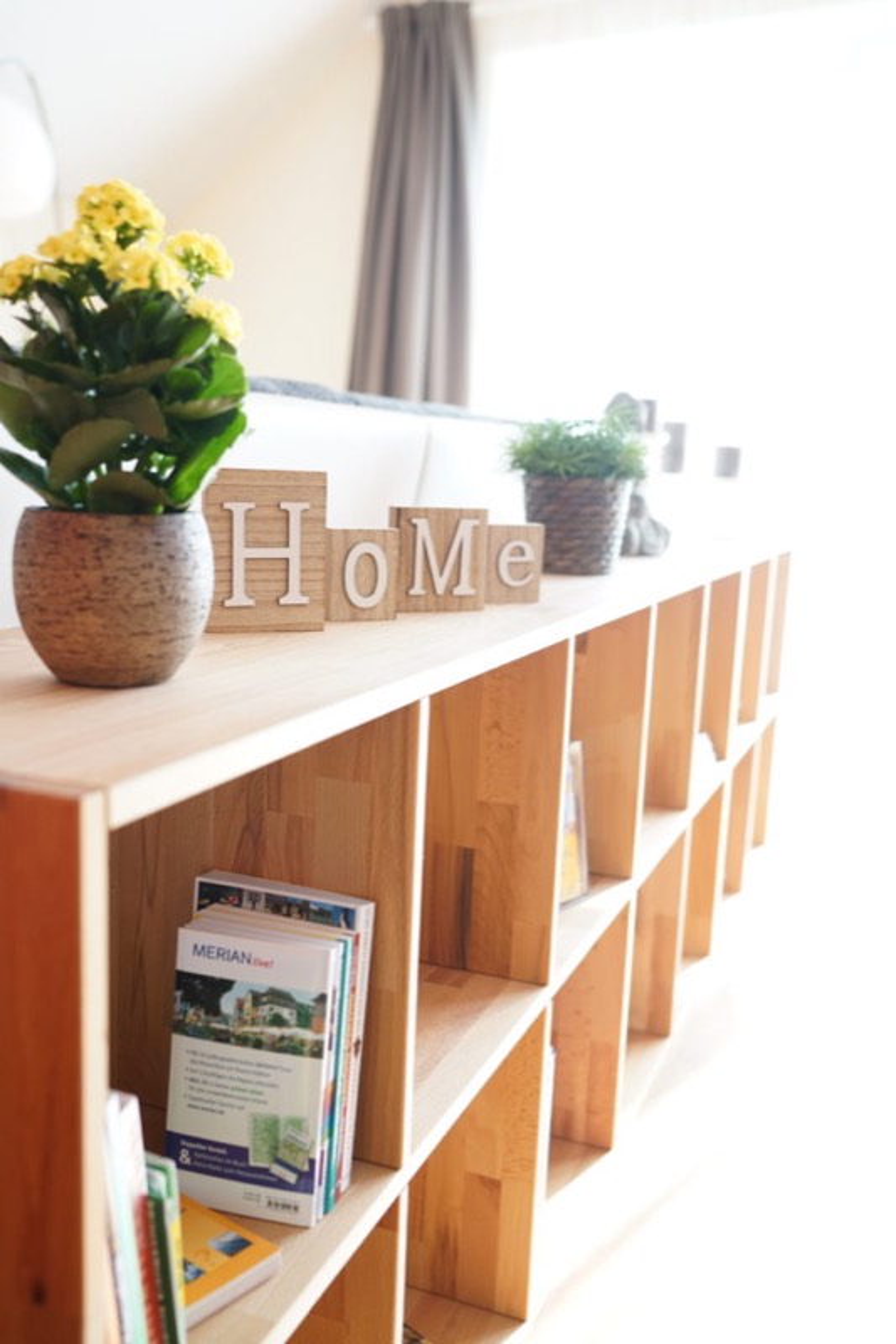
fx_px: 1307
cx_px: 448
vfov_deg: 54.4
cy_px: 672
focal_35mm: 35
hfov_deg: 37.8
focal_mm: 35
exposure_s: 1/100
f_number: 3.2
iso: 200
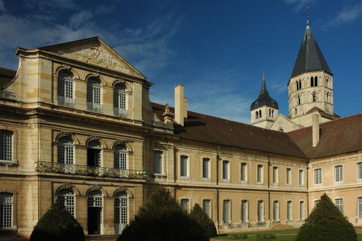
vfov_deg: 39.9
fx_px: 332
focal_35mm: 33
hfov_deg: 57.3
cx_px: 181
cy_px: 120
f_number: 11
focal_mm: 22
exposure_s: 1/500
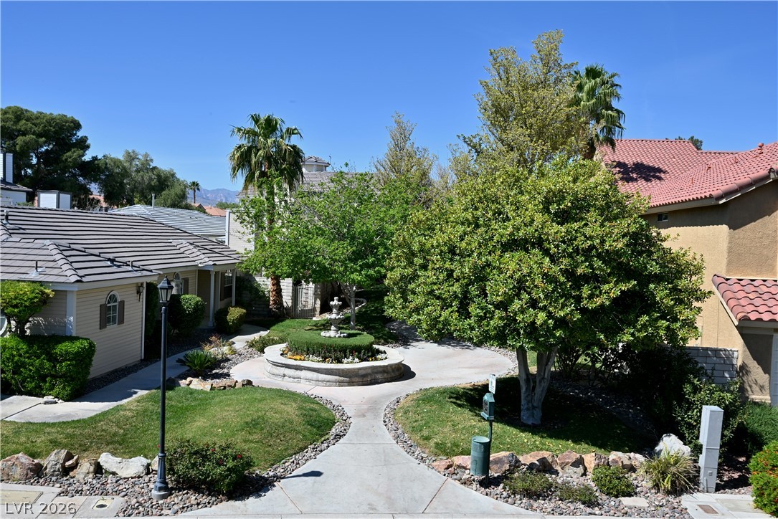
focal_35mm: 30
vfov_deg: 43.6
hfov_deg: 61.9
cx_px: 389
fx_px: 648
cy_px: 260
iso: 100
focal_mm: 30
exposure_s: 1/60
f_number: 18
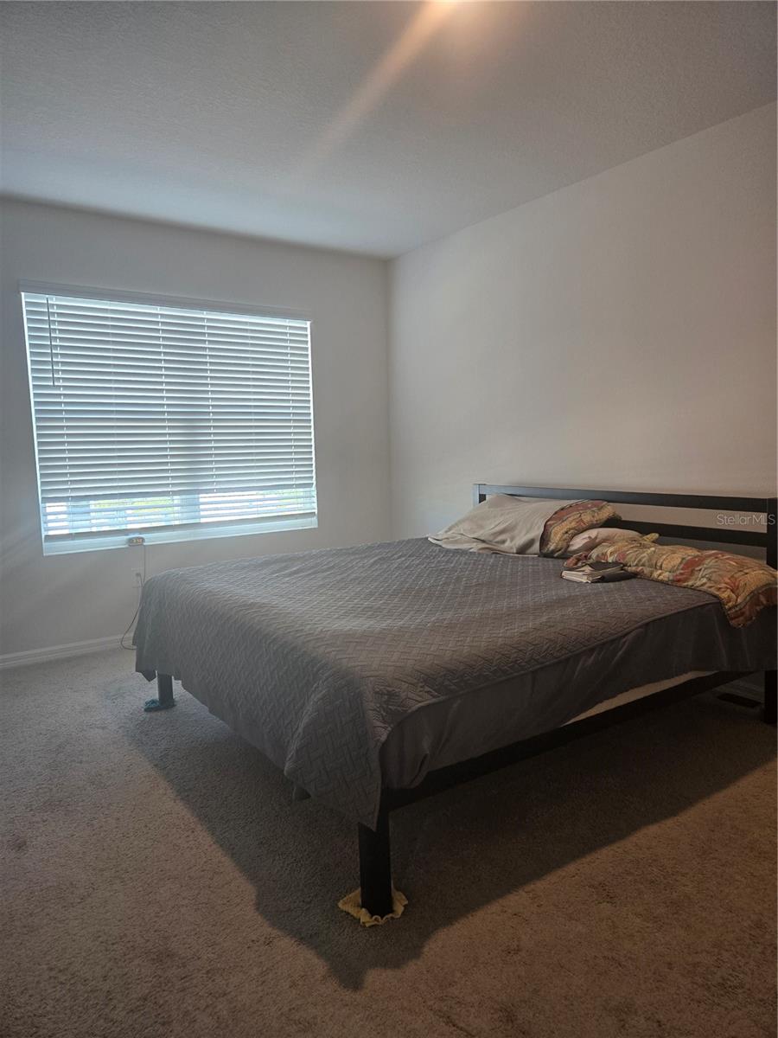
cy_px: 519
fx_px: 689
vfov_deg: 73.9
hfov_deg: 58.9
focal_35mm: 23
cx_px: 389
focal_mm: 5.4
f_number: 1.8
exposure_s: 1/120
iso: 125
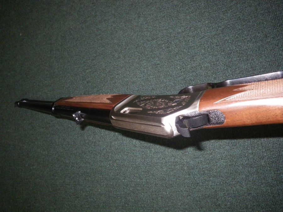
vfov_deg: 49.7
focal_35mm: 28
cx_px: 142
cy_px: 106
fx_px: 229
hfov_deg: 63.4
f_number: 4.2
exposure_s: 1/50
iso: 400
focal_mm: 5
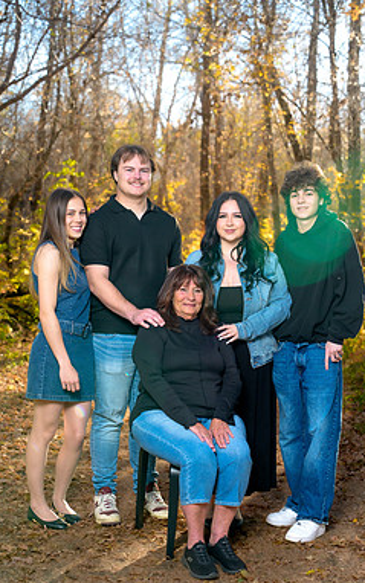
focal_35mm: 60
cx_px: 195
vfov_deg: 34.0
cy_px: 322
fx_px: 954
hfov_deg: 21.7
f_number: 4
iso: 640
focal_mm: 50
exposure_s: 1/160
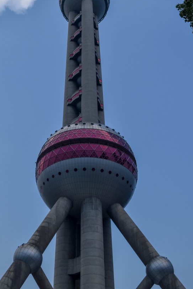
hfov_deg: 36.6
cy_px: 108
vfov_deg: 52.6
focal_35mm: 36
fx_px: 289
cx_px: 71
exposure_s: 1/1500
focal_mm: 18
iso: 400
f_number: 5.6
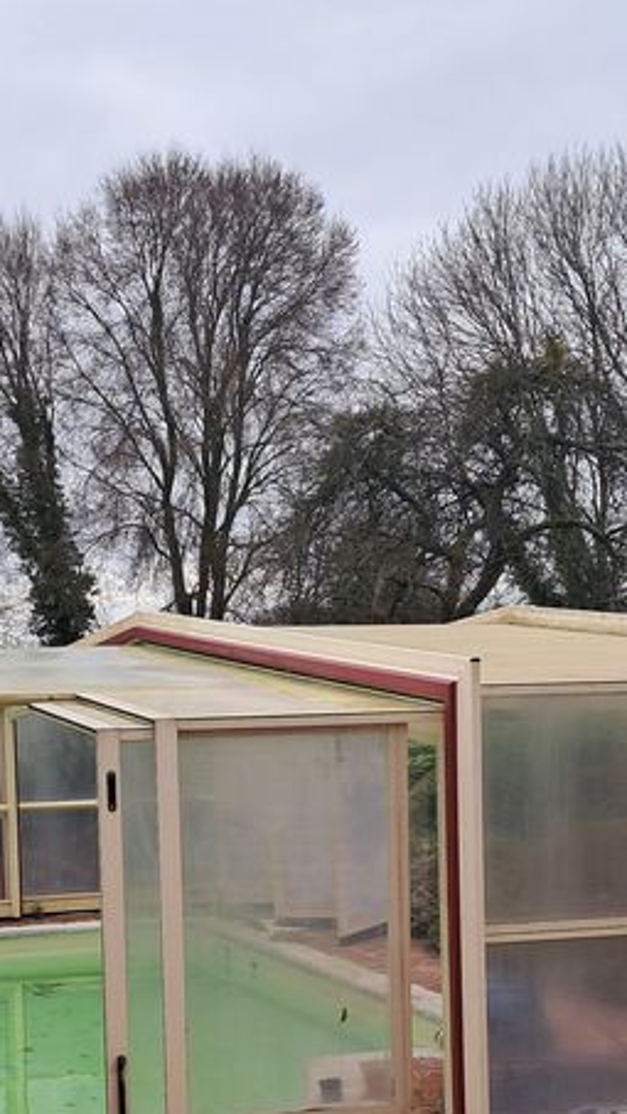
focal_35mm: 65
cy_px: 878
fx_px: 1920
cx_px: 224
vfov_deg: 31.6
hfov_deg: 18.5
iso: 50
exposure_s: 1/294
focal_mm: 4
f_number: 1.8
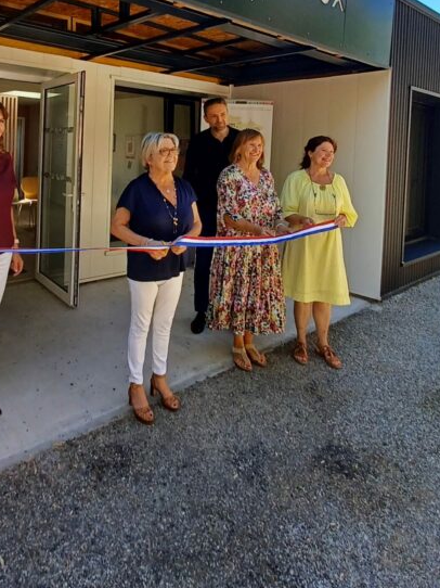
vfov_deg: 67.8
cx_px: 146
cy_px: 158
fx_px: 407
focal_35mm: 24
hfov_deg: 55.6
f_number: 2.2
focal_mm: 1.42
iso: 40
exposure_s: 1/261
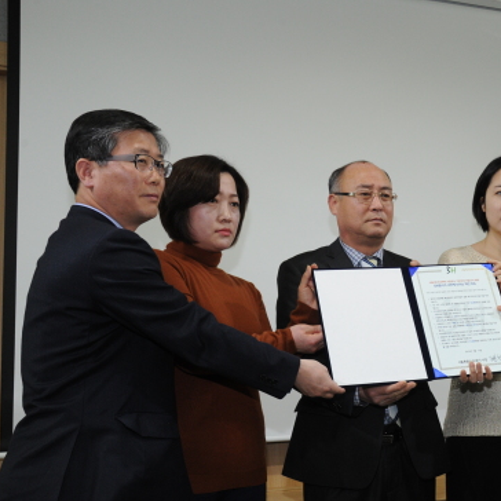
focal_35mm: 47
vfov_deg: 36.0
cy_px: 296
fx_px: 770
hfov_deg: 35.0
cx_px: 399
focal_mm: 31
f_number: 5.6
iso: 2000
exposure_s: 1/125
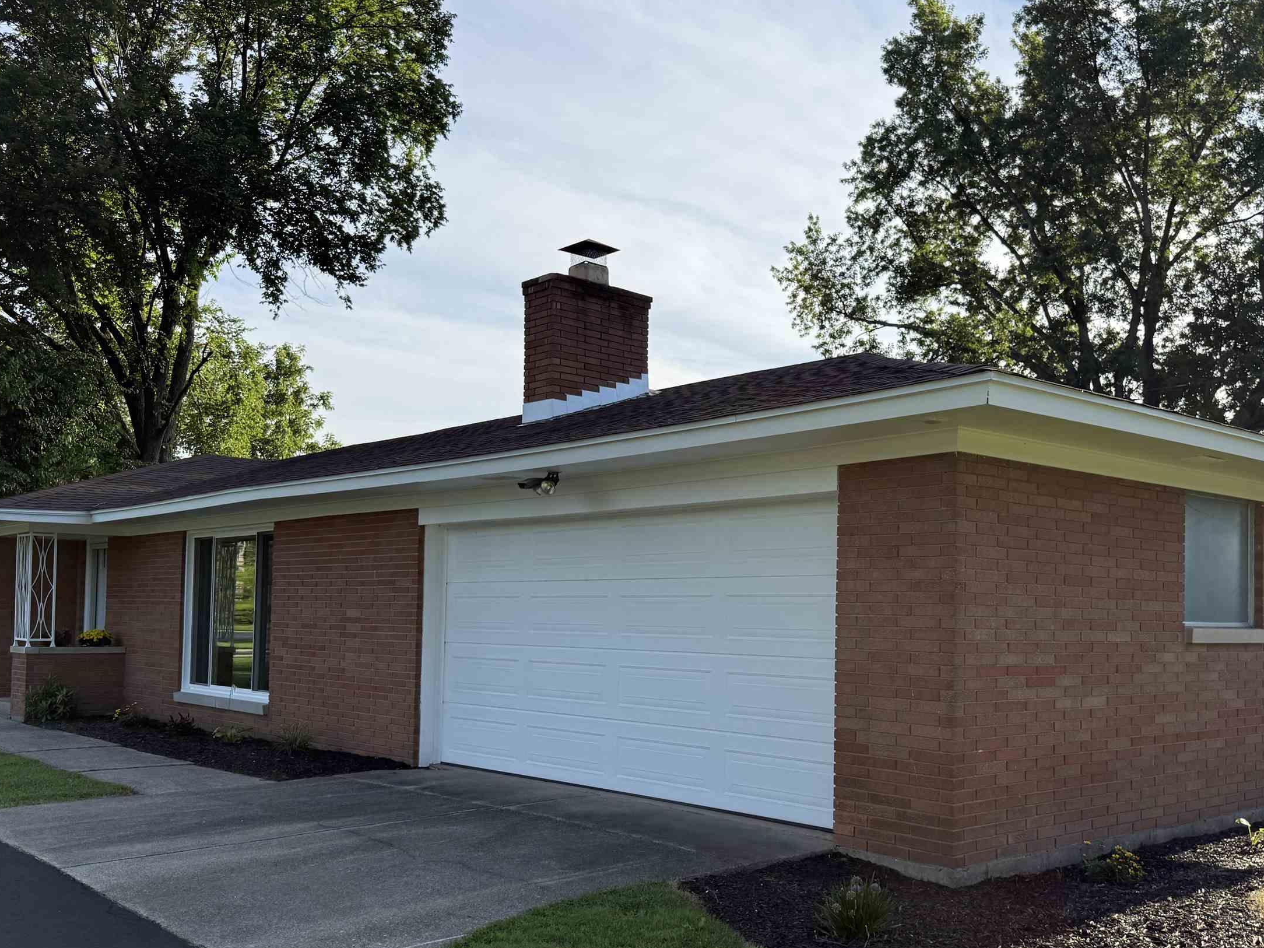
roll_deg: -0.8
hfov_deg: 53.8
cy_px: 574
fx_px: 1242
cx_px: 719
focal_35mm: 34
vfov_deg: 41.6
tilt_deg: +3.3
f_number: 1.78
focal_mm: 6.76
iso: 100
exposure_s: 1/2611
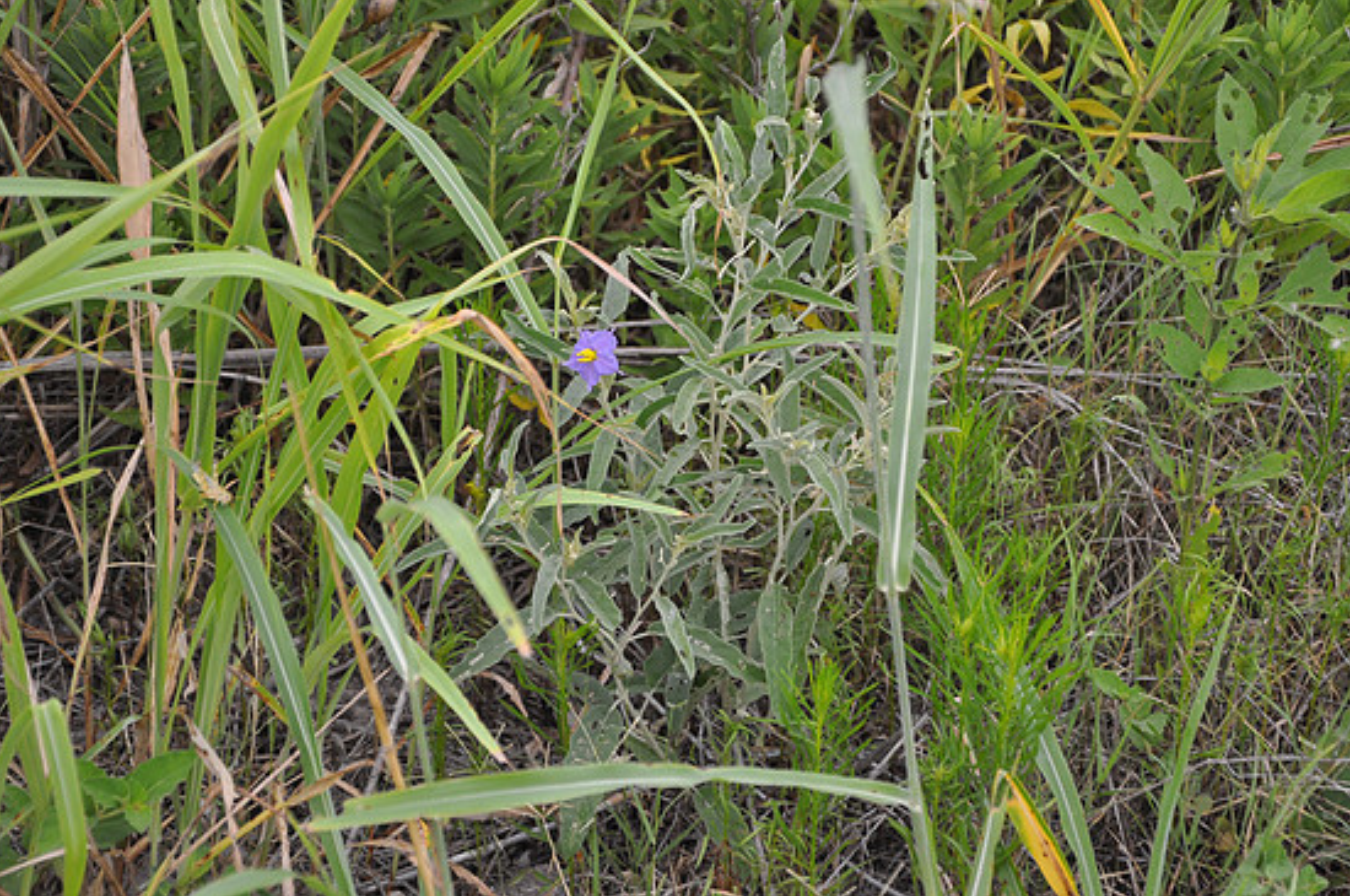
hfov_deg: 20.8
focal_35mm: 98
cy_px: 426
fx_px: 3670
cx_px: 658
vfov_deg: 13.9
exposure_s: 1/60
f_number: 5.3
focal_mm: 62
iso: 400
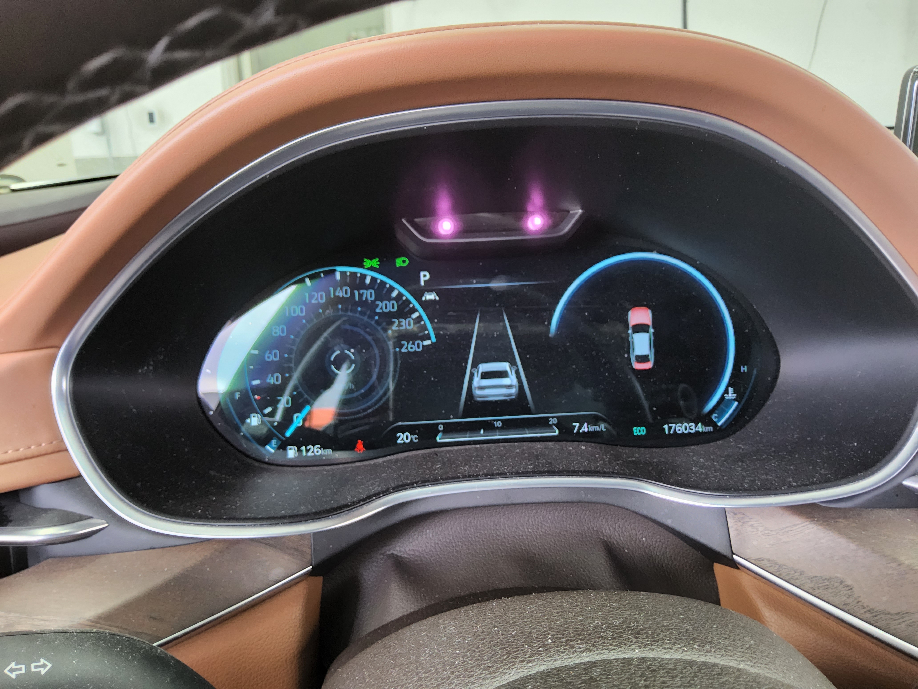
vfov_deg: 54.9
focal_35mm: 25
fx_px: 663
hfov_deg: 69.4
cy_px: 344
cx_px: 459
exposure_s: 1/24
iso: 500
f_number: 2
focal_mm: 3.08
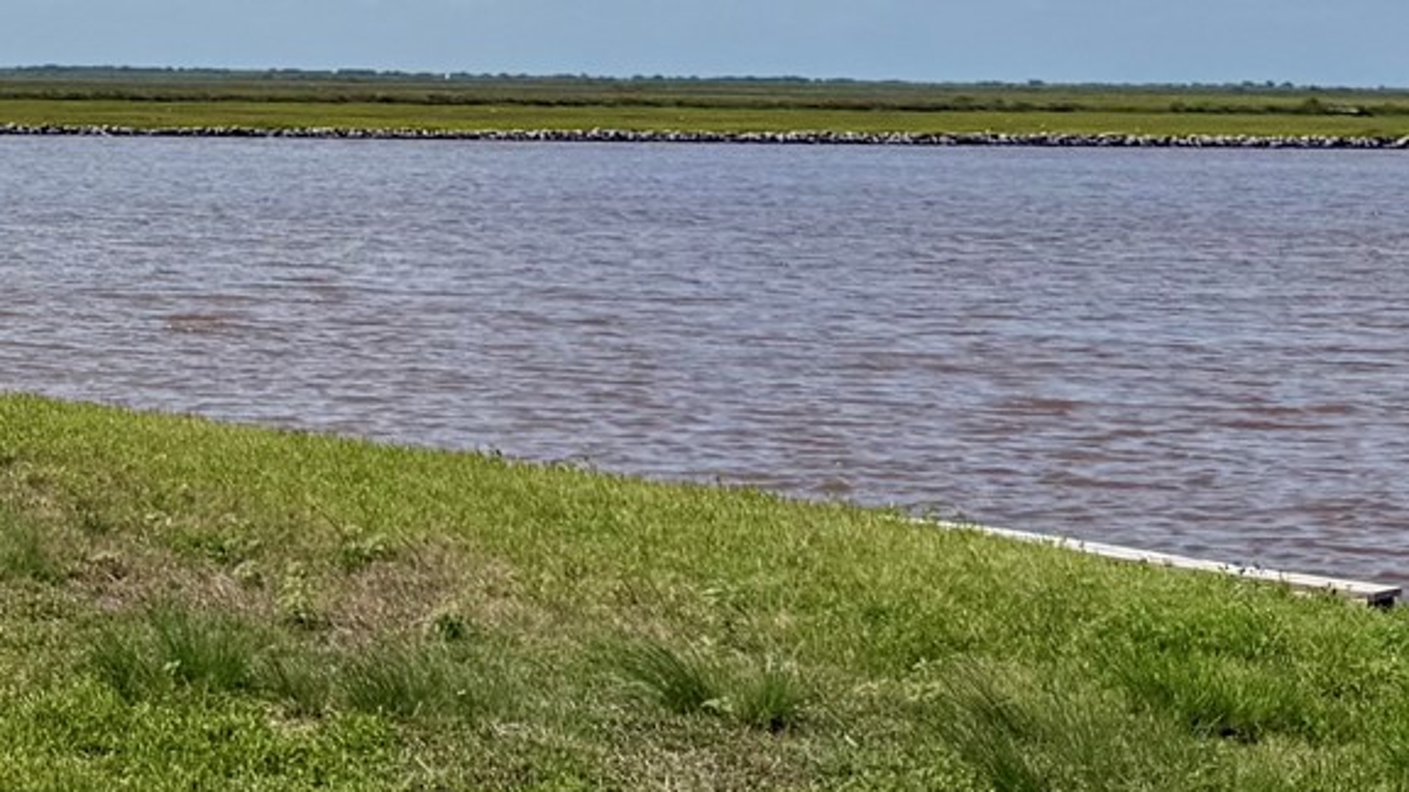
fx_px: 3475
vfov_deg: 12.8
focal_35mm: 93
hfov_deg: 20.6
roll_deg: -0.4
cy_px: -78
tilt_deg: +2.6
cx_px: -494
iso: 80
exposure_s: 1/11905
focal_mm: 6.76
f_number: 1.78
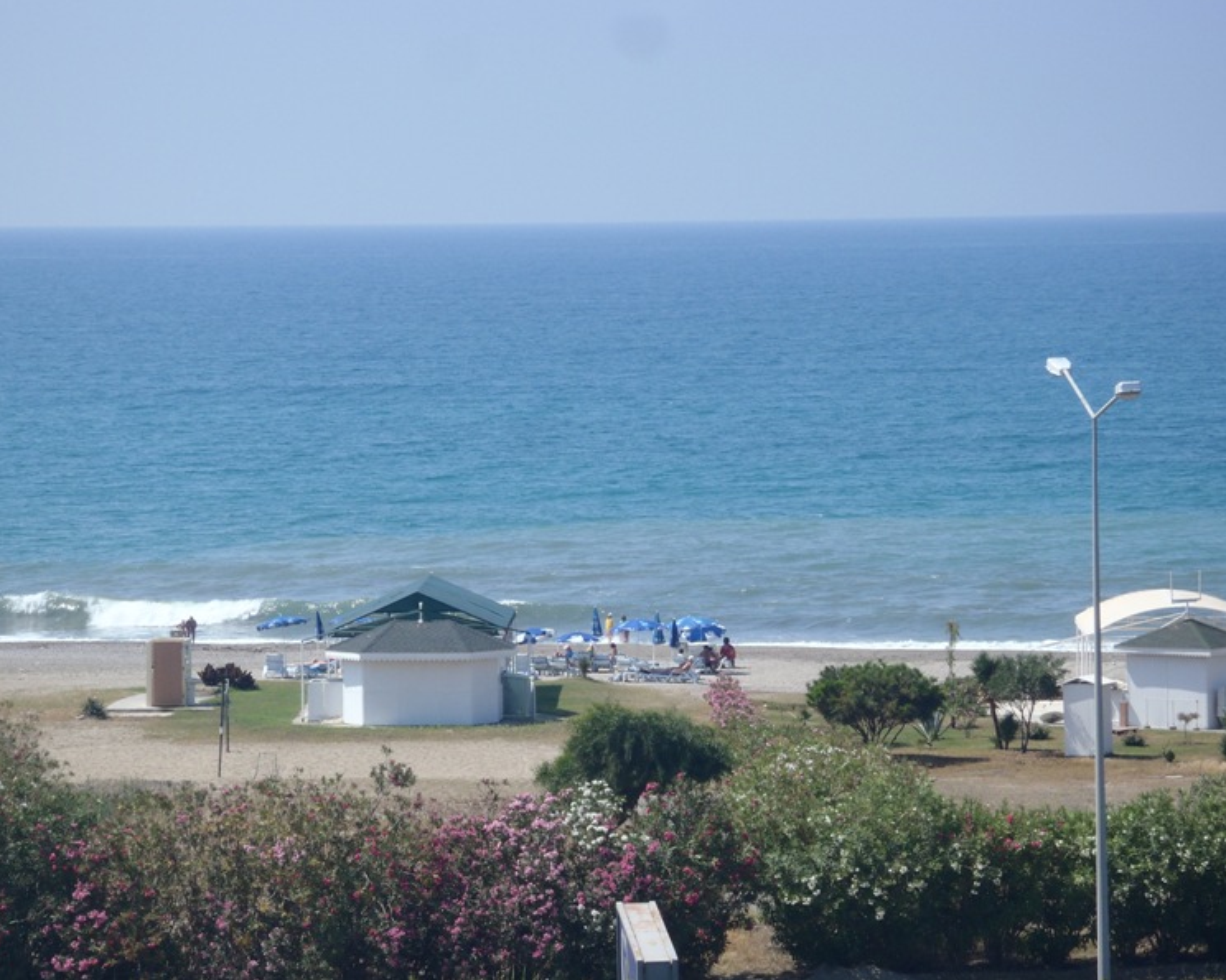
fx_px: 5333
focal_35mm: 147
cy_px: 489
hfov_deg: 13.1
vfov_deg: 10.5
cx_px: 620
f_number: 5.9
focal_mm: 25
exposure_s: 1/250
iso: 80
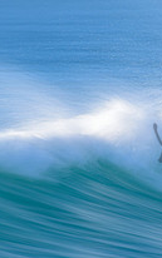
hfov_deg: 0.9
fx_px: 10137
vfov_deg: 1.5
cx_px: 283
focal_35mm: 1437
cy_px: 132
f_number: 11
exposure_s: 1/6
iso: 31
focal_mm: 500
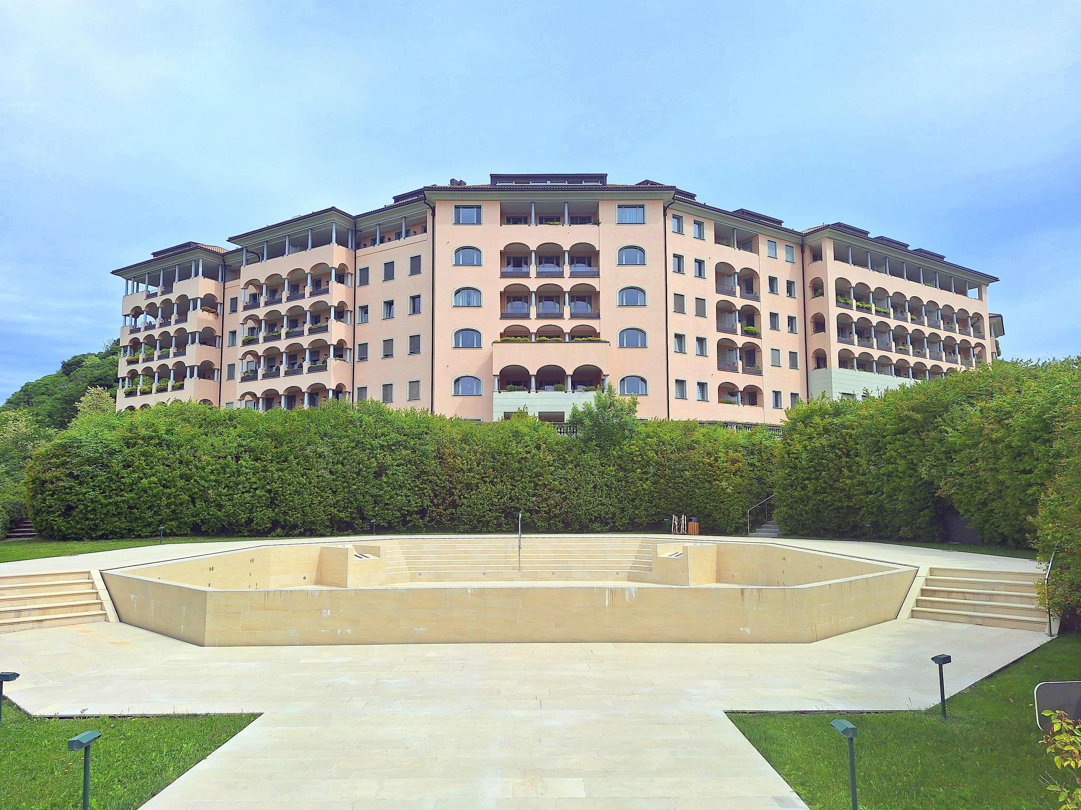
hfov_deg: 73.9
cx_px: 540
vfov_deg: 58.9
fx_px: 718
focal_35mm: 23
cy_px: 405
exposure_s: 1/3774
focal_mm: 5.54
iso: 40
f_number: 1.8
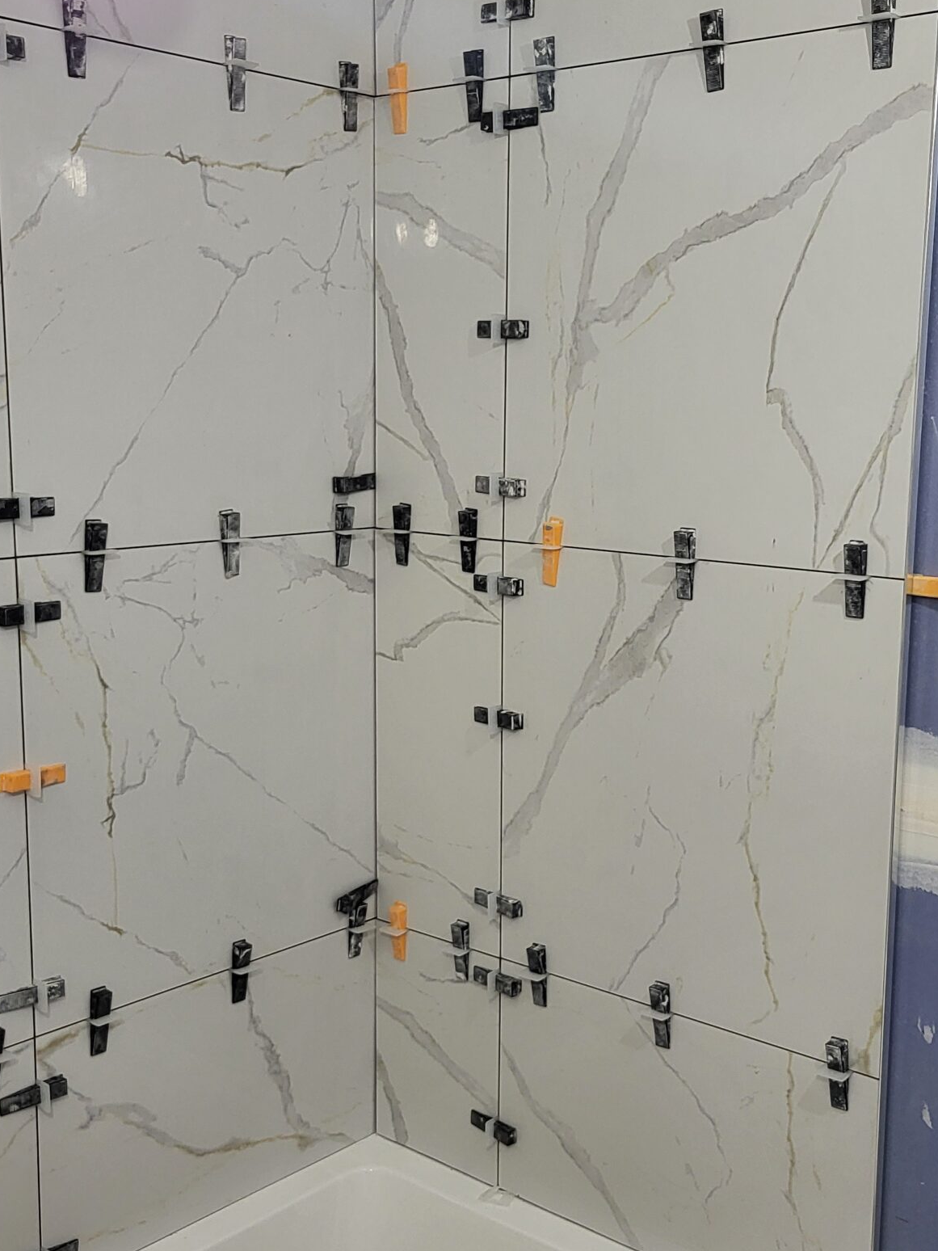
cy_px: 663
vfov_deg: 43.8
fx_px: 1554
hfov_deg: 33.5
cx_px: 533
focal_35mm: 43
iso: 200
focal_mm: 5.4
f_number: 1.8
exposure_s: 1/120
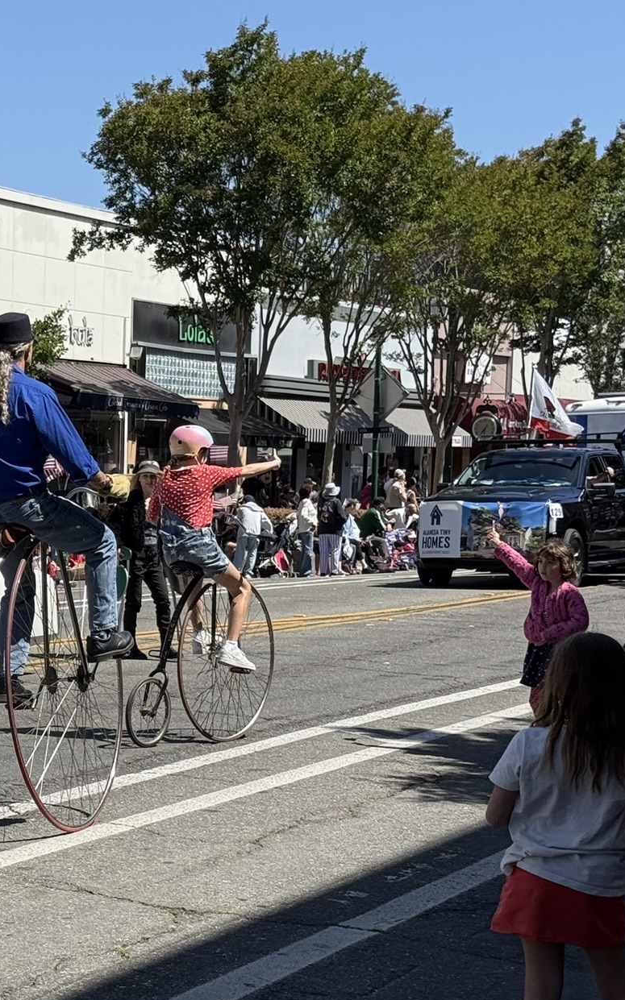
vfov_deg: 24.6
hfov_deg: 14.9
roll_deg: +1.0
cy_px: 573
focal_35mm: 84
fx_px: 2291
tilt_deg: -4.3
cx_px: -184
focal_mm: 6.76
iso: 64
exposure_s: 1/3534
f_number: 1.78
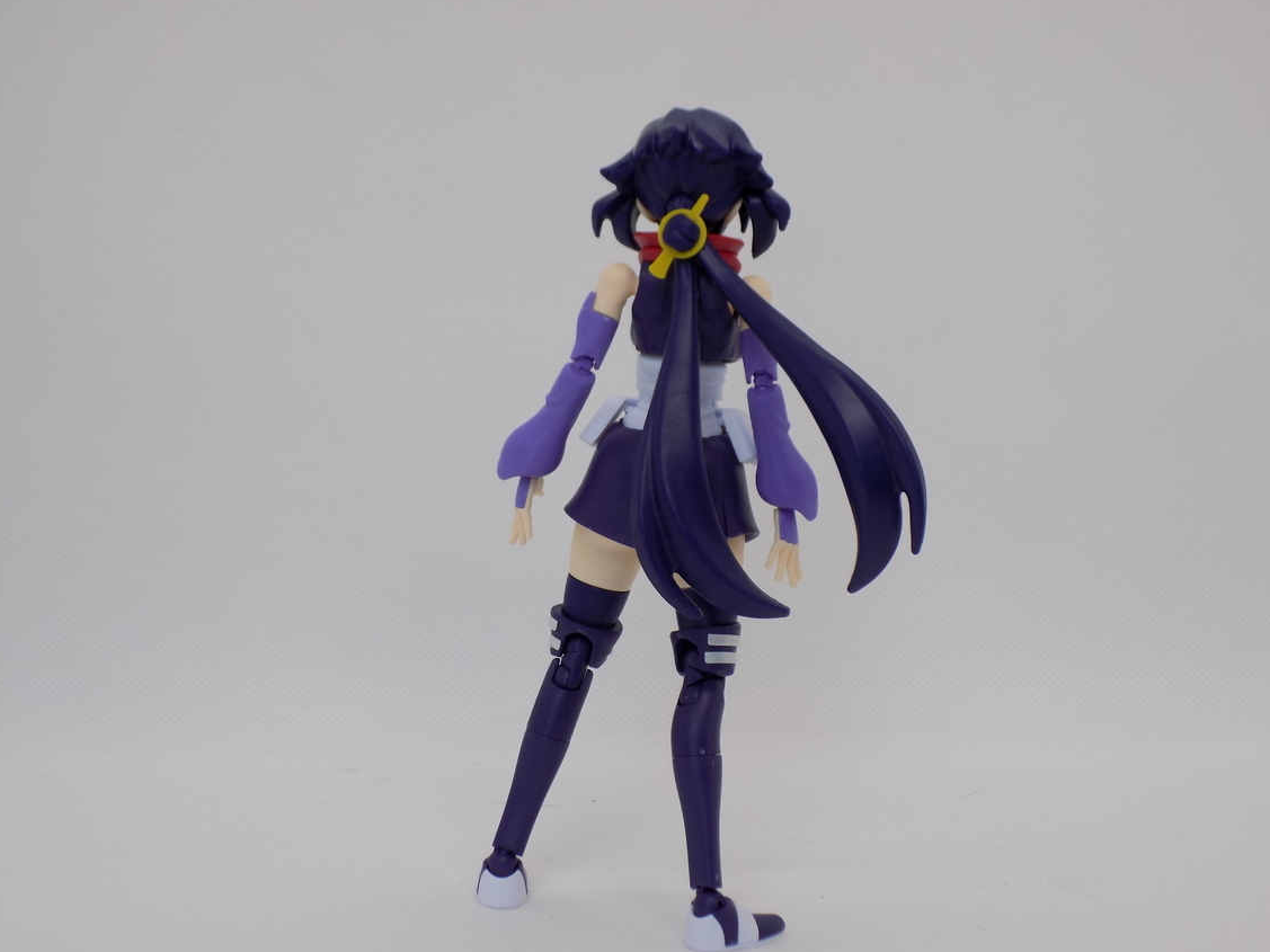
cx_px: 598
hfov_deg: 38.9
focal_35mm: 49
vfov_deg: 29.7
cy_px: 500
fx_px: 1798
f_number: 3.7
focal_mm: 8.1
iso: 80
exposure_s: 1/40
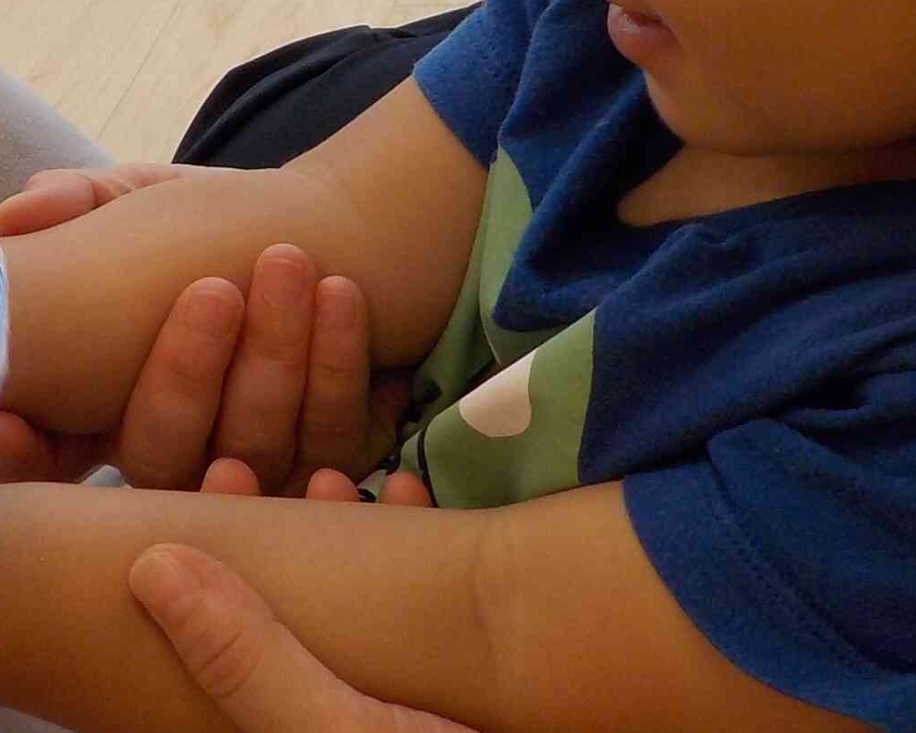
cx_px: 41
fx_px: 2765
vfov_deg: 14.9
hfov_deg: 18.4
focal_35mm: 102
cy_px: 72
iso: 125
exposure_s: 1/80
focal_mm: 4.1
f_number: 3.3
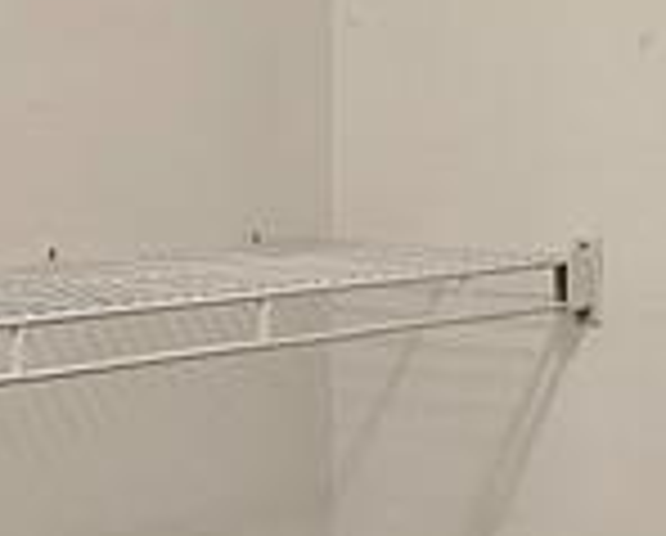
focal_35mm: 155
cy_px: 171
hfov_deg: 12.4
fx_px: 3061
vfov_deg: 10.0
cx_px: 387
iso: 640
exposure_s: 1/120
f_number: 1.7
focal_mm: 6.3
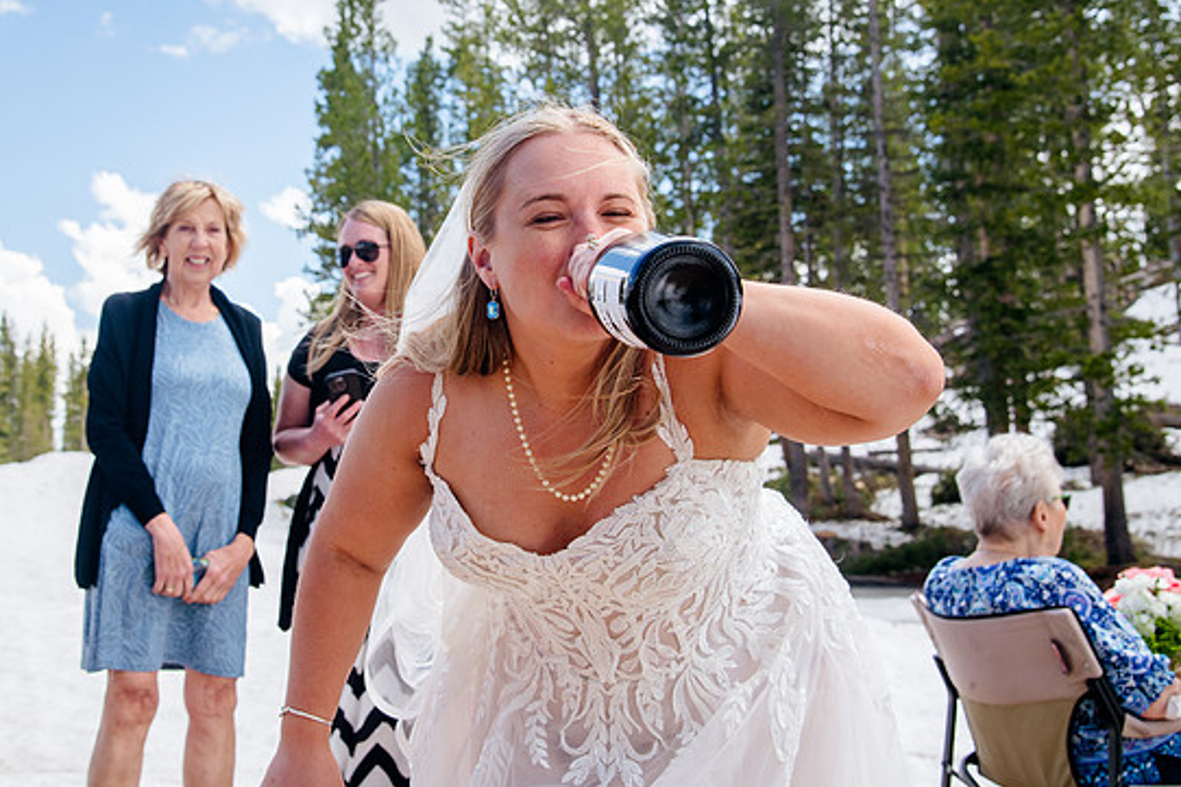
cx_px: 410
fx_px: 1771
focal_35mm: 54
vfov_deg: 24.9
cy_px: 265
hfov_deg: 36.6
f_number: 7.1
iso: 400
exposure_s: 1/160
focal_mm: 40
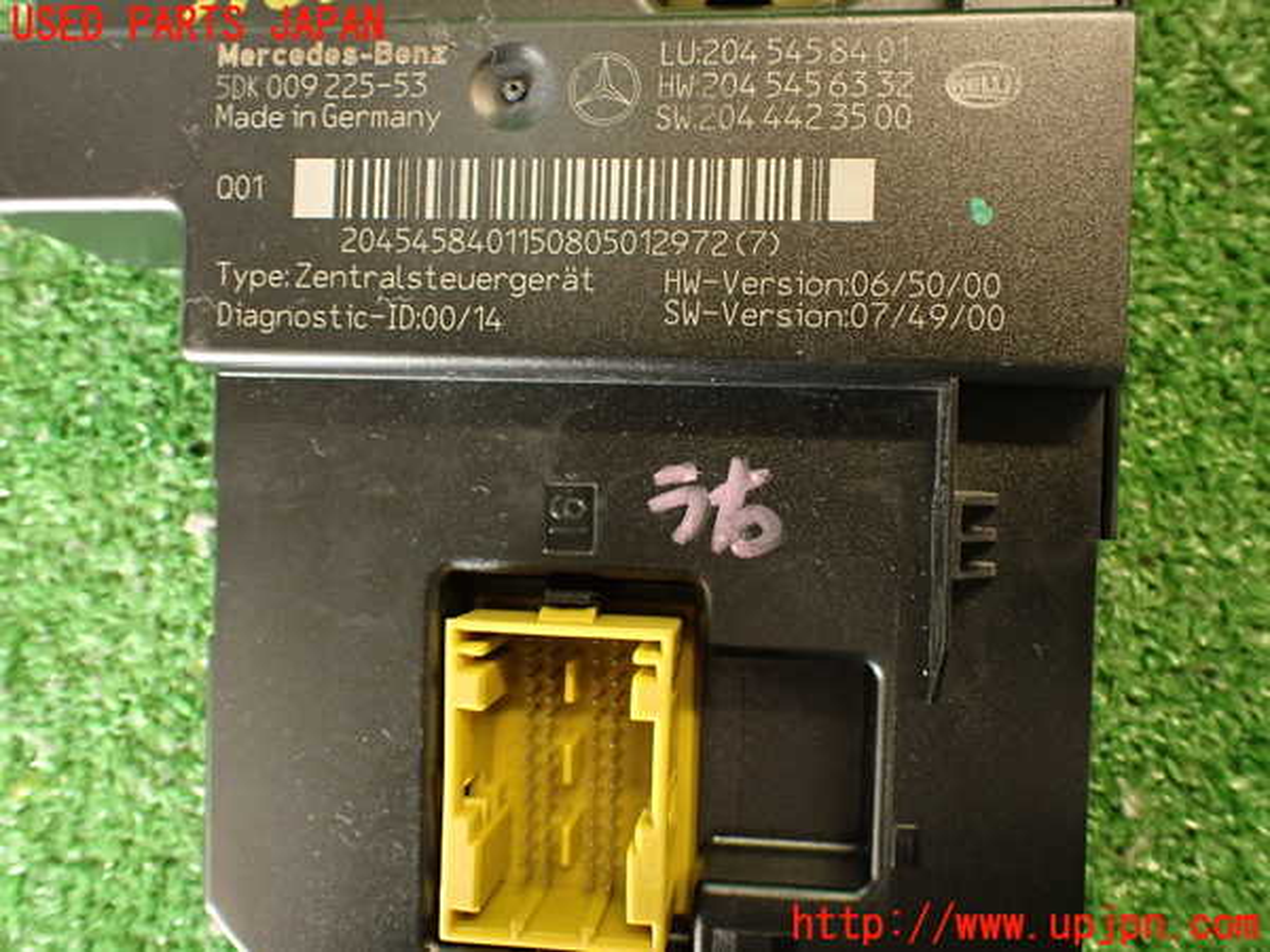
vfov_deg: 44.2
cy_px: 476
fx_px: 1174
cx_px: 635
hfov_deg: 56.8
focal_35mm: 32
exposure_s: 1/30
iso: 400
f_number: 2.4
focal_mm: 5.79
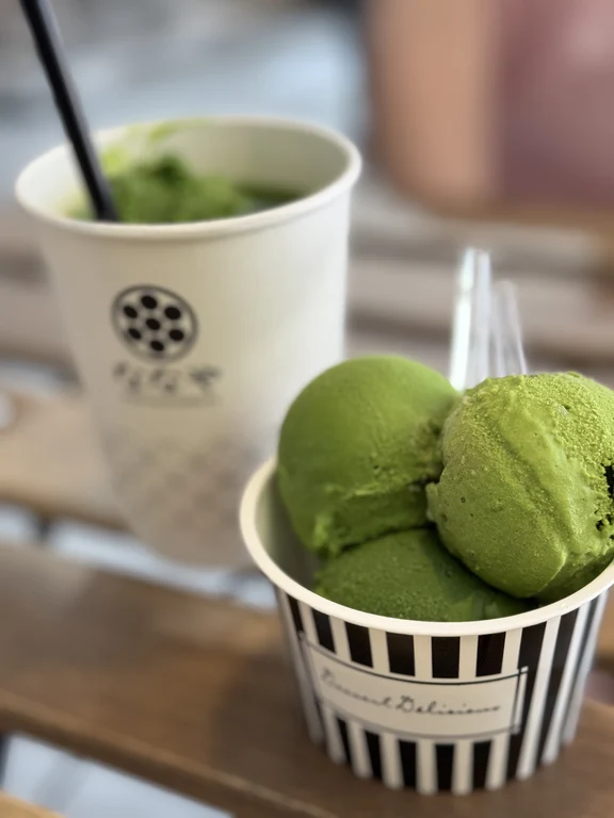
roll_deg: +4.2
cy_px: 409
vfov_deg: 39.7
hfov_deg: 30.3
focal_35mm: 48
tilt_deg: -28.5
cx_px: 307
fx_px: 1135
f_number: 1.78
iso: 200
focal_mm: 6.76
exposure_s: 1/60
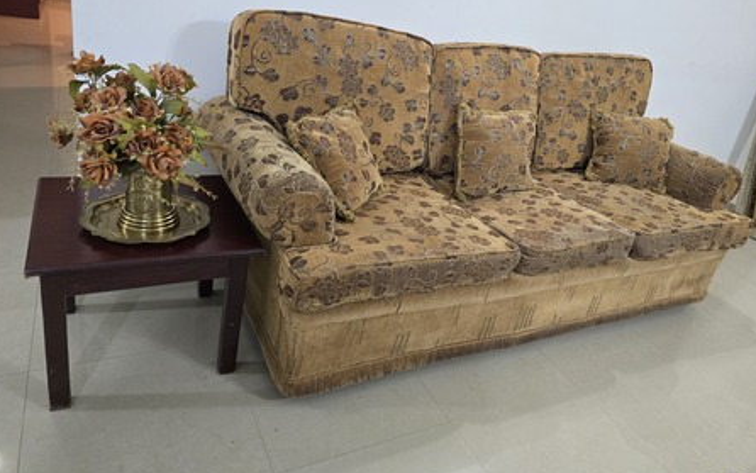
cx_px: 377
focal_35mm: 25
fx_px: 515
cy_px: 201
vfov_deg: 49.1
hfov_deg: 72.5
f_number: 1.7
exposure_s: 1/100
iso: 1250
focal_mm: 6.3
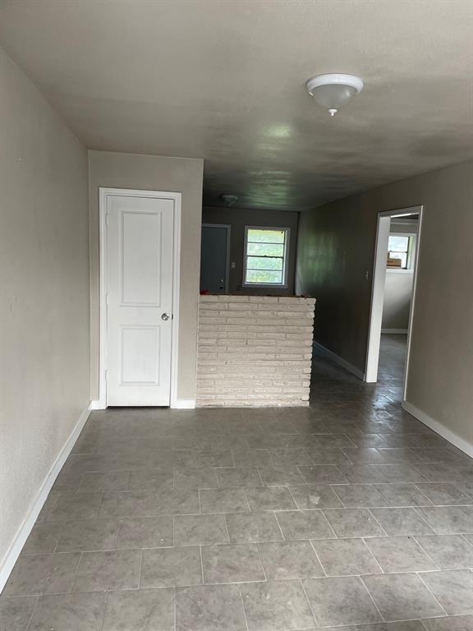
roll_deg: -2.0
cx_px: 236
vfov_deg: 67.3
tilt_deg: -8.3
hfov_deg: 53.1
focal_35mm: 26
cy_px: 316
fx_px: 474
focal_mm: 4.2
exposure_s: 1/121
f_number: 1.6
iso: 100
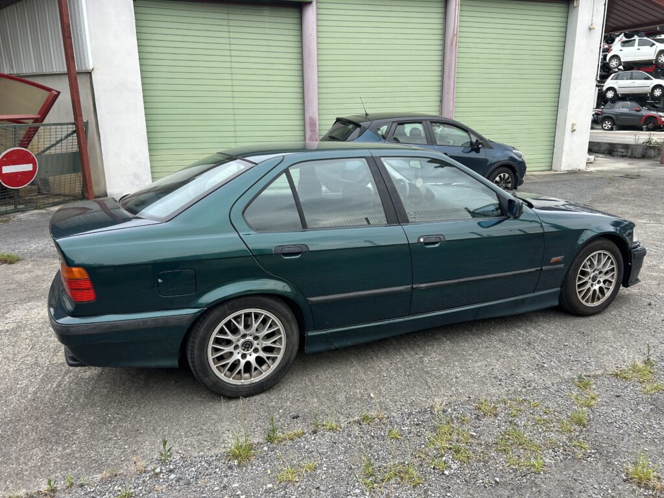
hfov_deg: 67.3
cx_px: 332
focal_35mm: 26
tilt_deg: -15.3
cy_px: 249
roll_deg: +0.8
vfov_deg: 53.1
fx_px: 499
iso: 40
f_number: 1.5
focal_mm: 5.7
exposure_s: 1/221
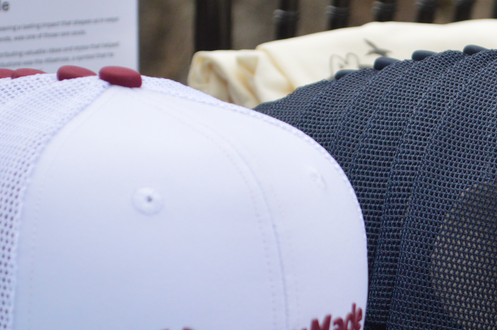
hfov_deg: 11.6
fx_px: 2428
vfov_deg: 7.7
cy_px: 331
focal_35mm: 176
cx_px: 422
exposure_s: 1/500
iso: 900
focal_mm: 55
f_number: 5.6
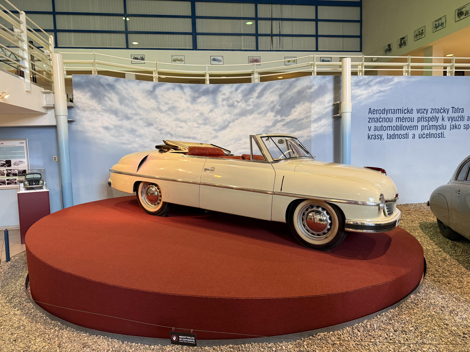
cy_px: 176
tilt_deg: -4.1
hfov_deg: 71.6
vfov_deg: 56.8
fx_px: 326
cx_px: 235
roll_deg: +2.3
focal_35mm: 24
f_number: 1.78
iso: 250
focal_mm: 6.76
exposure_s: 1/50
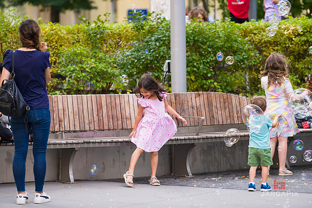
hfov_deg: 10.3
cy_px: 104
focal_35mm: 200
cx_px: 156
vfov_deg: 6.9
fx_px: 1734
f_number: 3.2
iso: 800
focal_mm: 200
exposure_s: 1/800
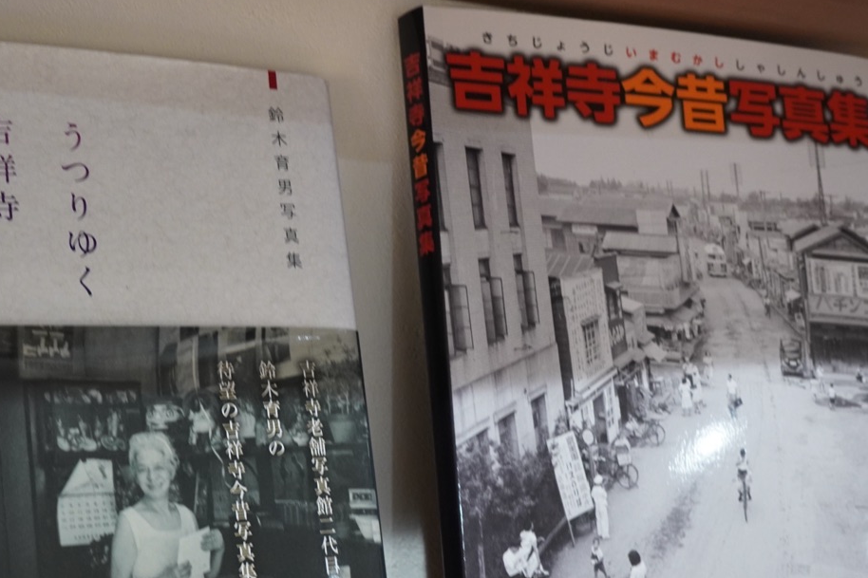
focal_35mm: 63
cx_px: 458
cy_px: 387
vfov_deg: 21.5
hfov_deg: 31.9
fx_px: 1519
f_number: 5
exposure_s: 1/40
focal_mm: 24
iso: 1000
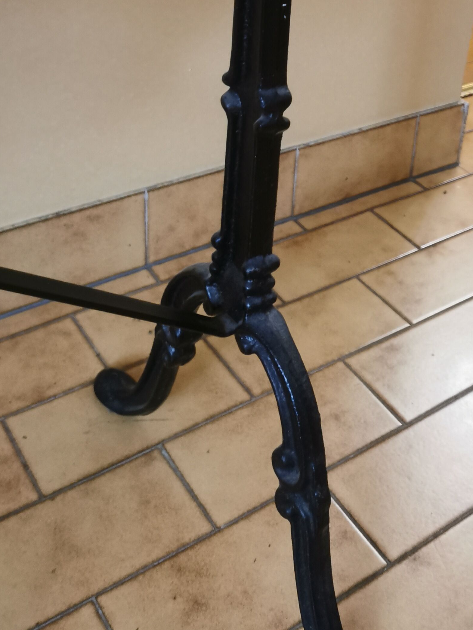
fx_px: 856
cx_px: 332
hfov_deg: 30.5
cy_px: 90
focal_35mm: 47
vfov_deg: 38.3
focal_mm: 5.56
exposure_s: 1/30
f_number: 1.6
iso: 400
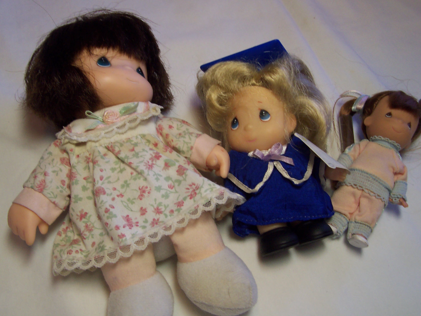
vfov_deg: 38.7
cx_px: 210
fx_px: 450
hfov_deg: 50.1
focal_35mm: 37
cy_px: 158
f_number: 2.8
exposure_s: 1/60
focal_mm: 5.6
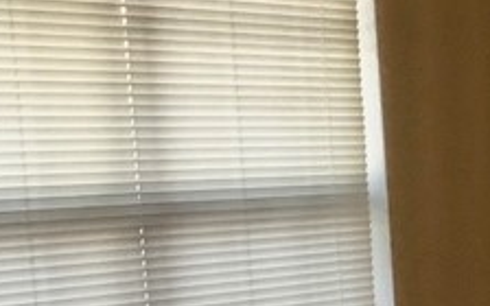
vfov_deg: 8.6
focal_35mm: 150
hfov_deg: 13.0
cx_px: 790
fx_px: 2003
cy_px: 431
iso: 64
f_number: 2.4
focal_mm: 3.3
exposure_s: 1/30
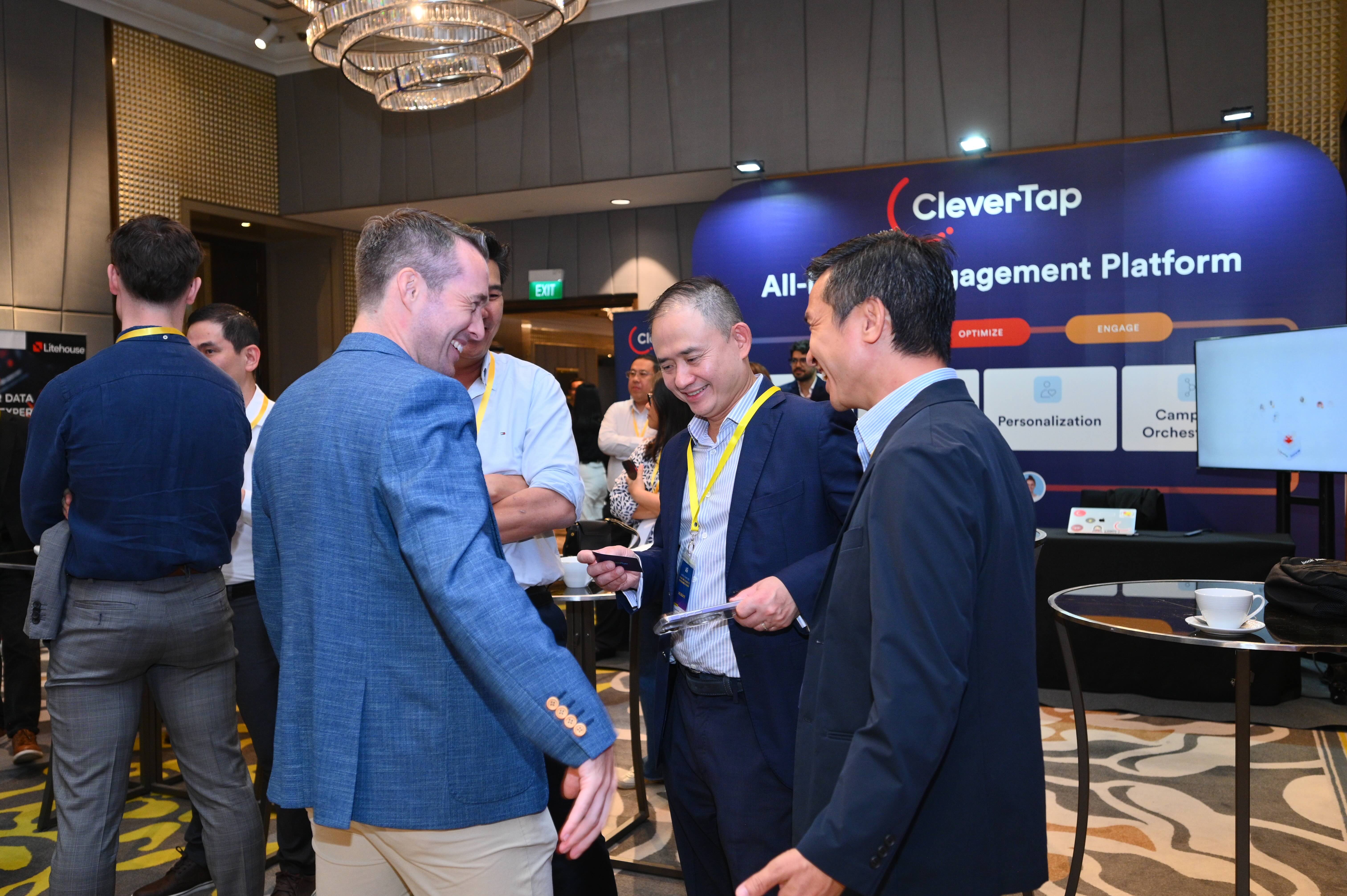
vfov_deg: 43.6
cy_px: 448
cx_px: 674
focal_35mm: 30
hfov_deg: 62.0
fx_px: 1122
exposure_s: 1/125
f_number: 4
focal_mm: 30
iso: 1250
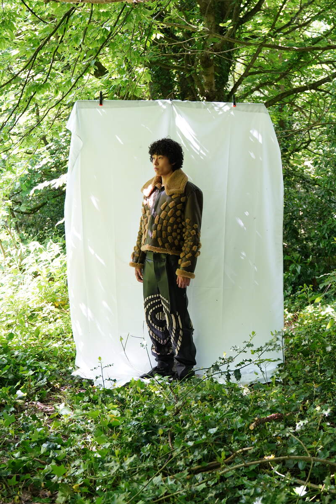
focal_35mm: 43
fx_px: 602
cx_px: 168
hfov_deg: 31.2
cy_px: 252
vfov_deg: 45.4
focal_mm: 29
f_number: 3.2
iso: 800
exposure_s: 1/200
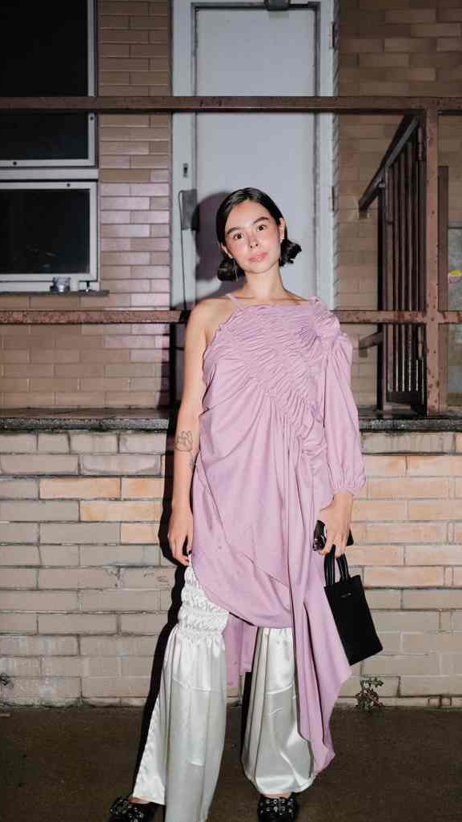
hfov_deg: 32.0
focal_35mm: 37
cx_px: 226
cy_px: 409
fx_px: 806
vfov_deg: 54.0
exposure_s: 1/100
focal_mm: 23
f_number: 2
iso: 640
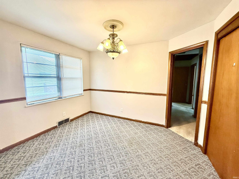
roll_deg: -0.3
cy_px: 90
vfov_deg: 85.7
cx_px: 120
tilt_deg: -6.7
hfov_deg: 102.1
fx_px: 97
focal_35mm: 14
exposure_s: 1/120
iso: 125
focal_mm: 2.22
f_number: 2.2
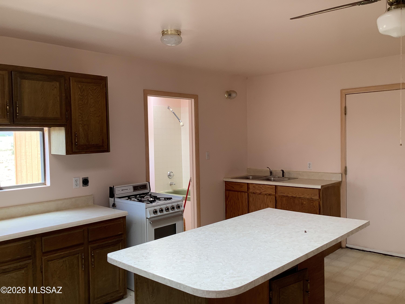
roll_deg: +1.4
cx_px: 202
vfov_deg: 45.4
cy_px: 152
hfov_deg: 58.4
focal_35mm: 31
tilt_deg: -2.9
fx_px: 363
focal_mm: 3.3
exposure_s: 1/100
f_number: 2.4
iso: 50
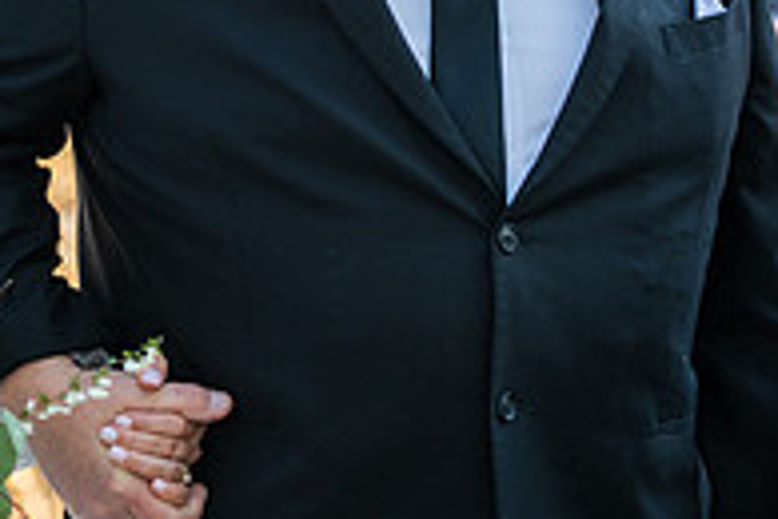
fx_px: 6742
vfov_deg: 4.4
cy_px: -182
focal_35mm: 312
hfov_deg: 6.6
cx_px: 259
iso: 200
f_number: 3.5
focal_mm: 105
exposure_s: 1/400
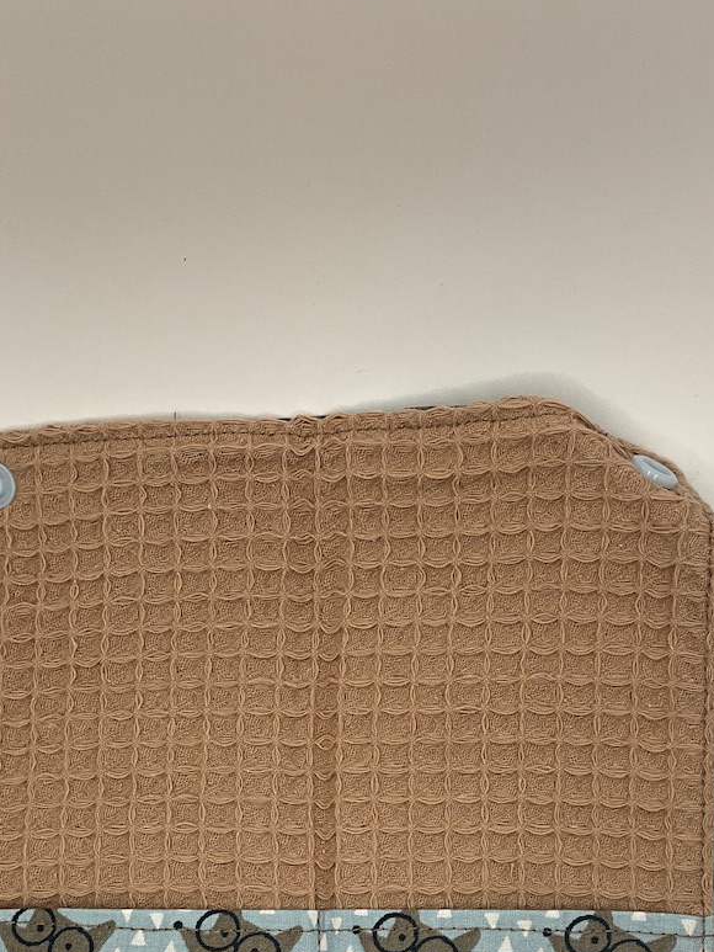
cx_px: 404
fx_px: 1320
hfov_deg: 30.2
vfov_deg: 38.1
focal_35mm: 48
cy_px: 768
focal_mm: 3
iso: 25
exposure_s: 1/253
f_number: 1.8
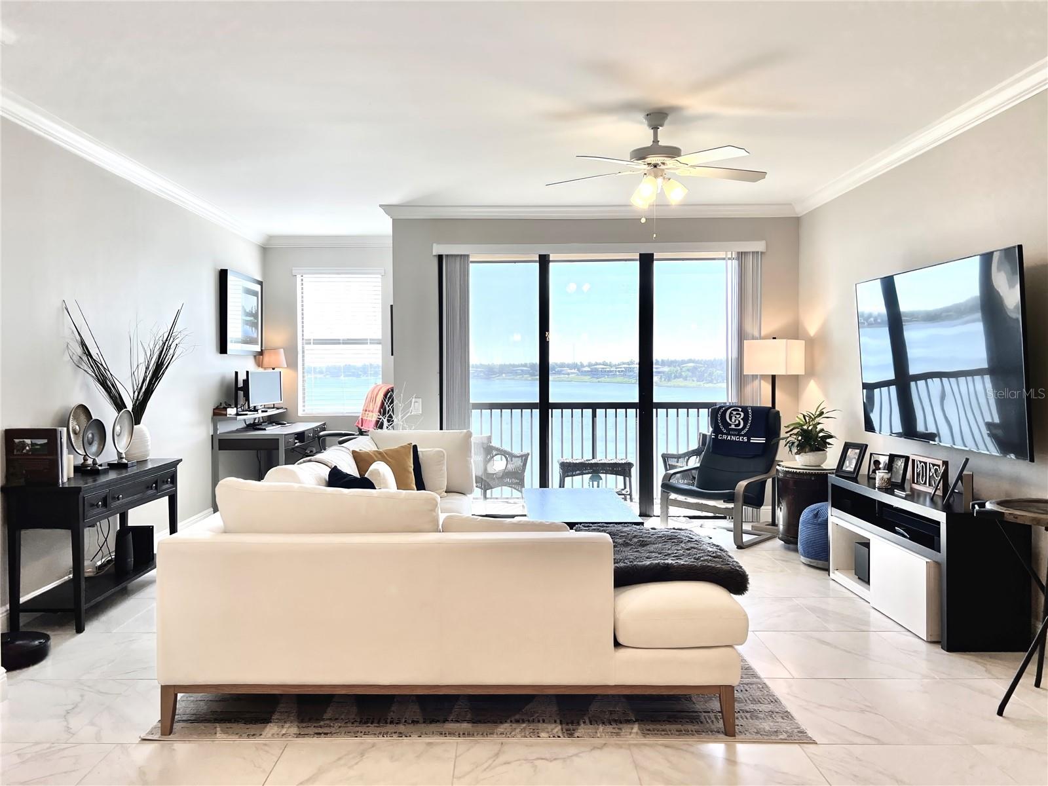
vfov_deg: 53.1
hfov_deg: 67.3
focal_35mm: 26
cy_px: 393
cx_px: 524
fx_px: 787
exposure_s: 1/295
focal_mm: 5.7
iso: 50
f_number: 1.5
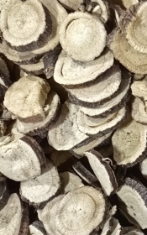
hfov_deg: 13.2
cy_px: 52
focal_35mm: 93
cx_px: 228
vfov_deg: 22.1
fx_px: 596
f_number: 2.2
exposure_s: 1/100
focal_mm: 1.76
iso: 250
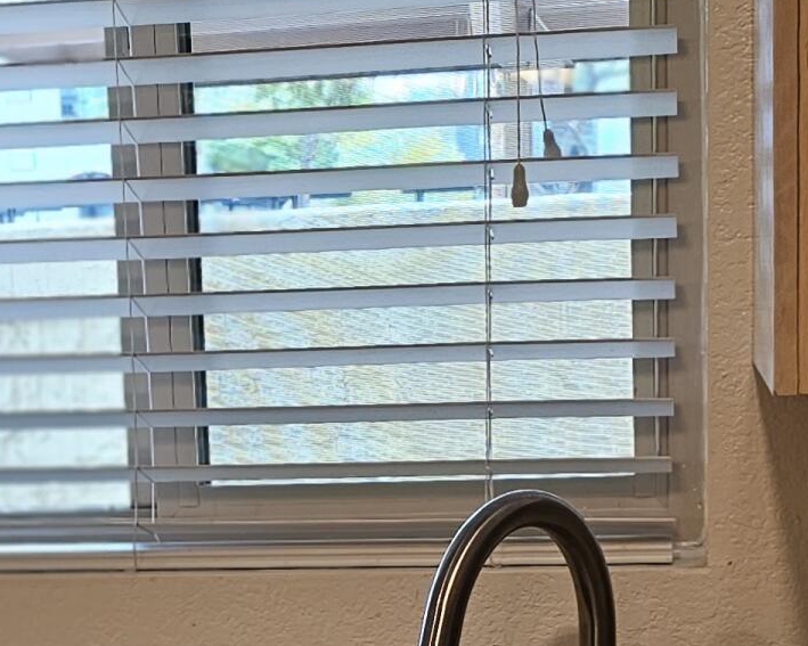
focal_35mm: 95
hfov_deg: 20.0
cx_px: 188
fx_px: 2271
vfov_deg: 15.9
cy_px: 631
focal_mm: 6.3
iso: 125
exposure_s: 1/120
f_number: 1.7
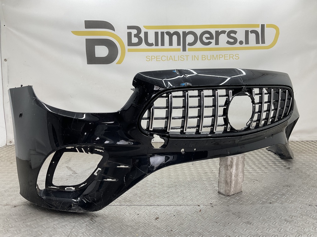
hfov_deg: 61.7
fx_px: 266
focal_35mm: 29
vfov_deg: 48.2
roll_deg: +0.1
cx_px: 158
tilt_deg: -9.2
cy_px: 118
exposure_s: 1/100
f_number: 1.8
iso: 25
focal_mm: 3
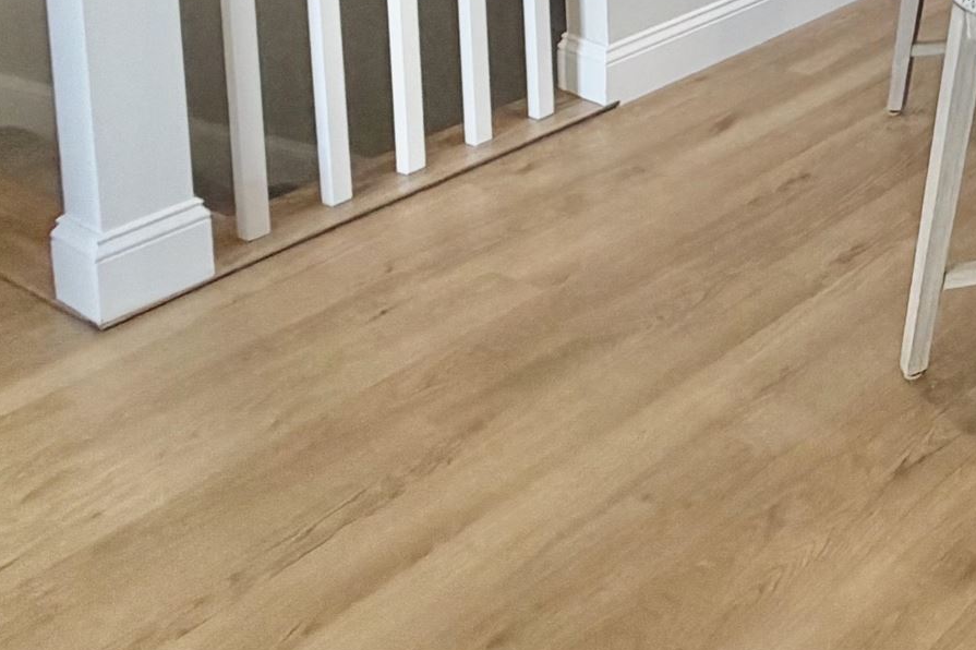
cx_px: 1372
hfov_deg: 29.1
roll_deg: -1.6
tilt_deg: -6.2
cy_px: -364
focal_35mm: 50
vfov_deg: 21.8
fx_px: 1355
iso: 200
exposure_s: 1/120
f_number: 2.2
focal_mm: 2.22
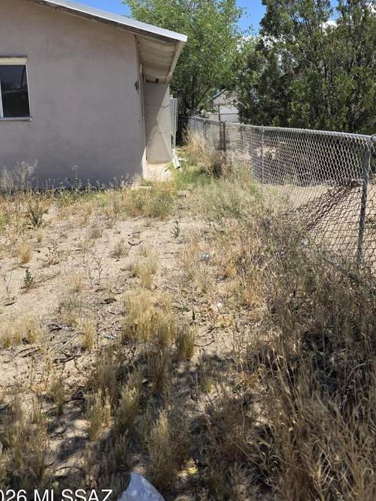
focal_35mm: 33
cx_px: 235
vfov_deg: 54.3
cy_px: 171
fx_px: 478
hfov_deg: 42.6
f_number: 1.7
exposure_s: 1/4766
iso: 80
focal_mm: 6.3
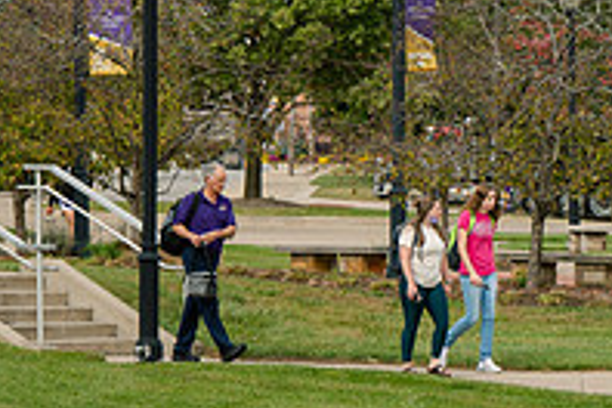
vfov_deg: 3.8
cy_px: 202
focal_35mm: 366
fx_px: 6222
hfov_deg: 5.6
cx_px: 884
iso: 250
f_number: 8
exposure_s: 1/400
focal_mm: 125
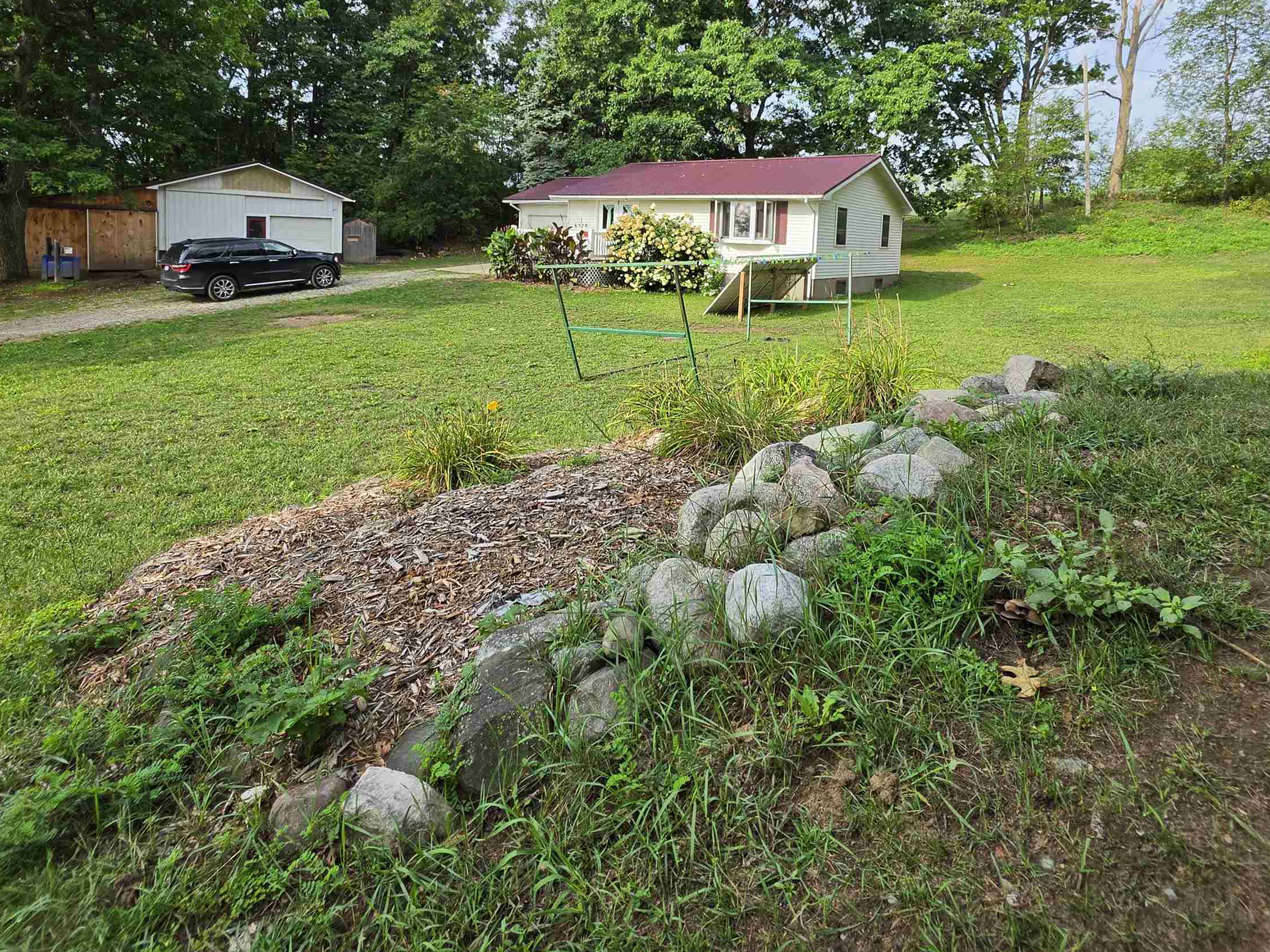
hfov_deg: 87.8
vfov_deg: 69.1
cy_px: 300
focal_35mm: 18
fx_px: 660
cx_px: 636
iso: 32
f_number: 1.9
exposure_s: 1/1135
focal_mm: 2.2
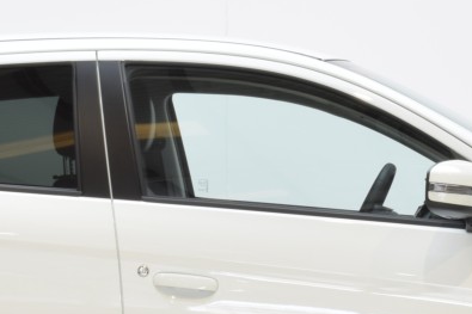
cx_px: 217
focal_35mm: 205
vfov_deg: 6.7
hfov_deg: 10.0
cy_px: 254
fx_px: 2687
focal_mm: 36
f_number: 22
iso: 100
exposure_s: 1
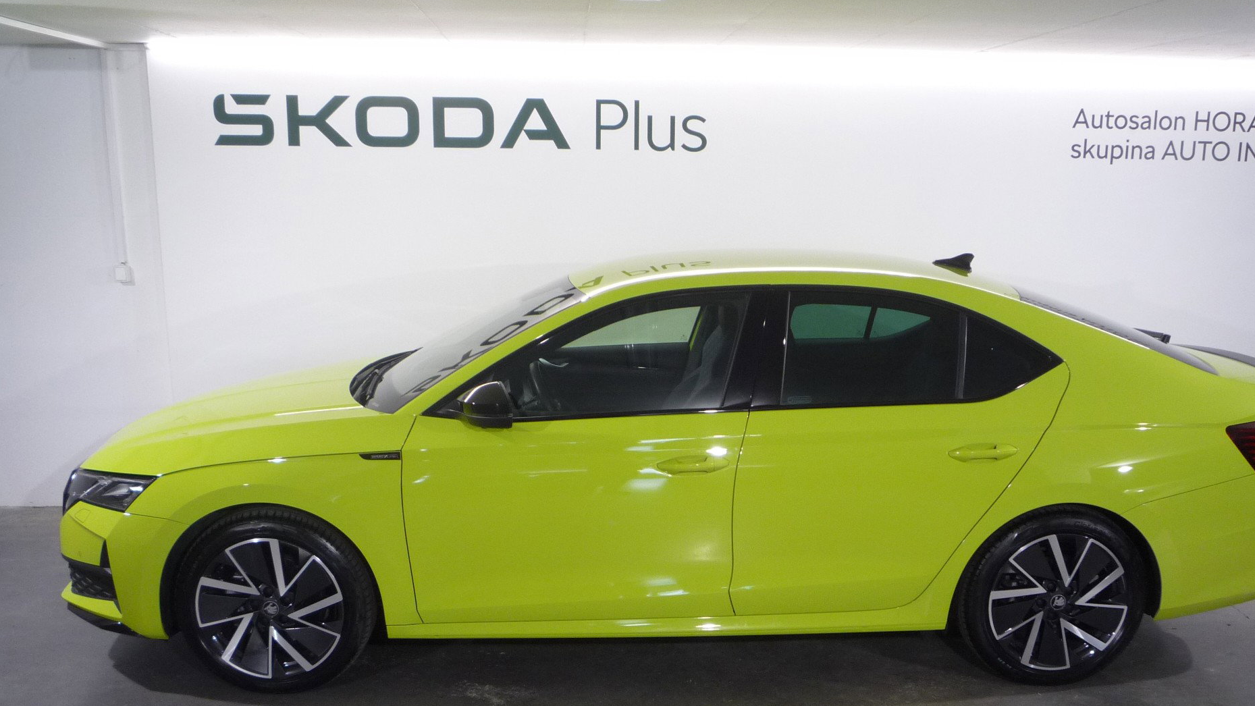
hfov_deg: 55.2
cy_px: 497
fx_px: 1198
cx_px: 668
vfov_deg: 32.4
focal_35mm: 36
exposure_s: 1/30
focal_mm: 5.2
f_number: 3.3
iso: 160
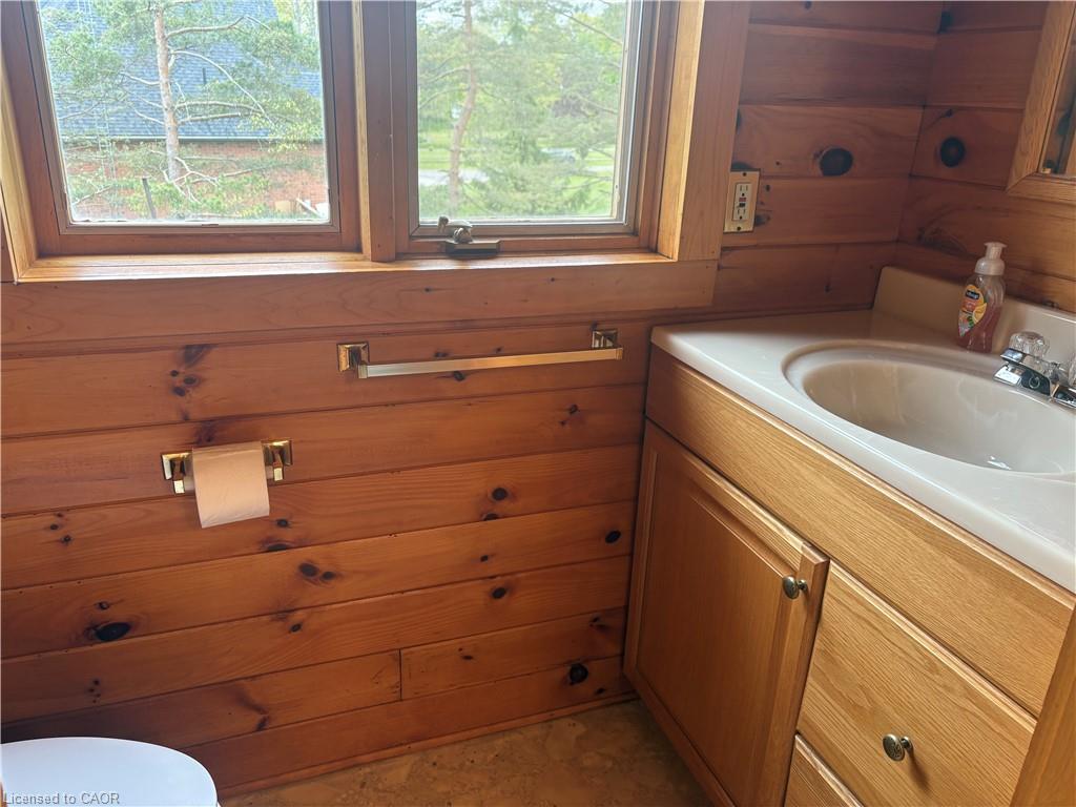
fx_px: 808
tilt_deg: -22.0
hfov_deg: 67.3
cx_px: 538
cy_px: 404
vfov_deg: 53.1
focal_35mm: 26
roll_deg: -1.0
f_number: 1.6
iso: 64
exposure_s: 1/60
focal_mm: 5.96
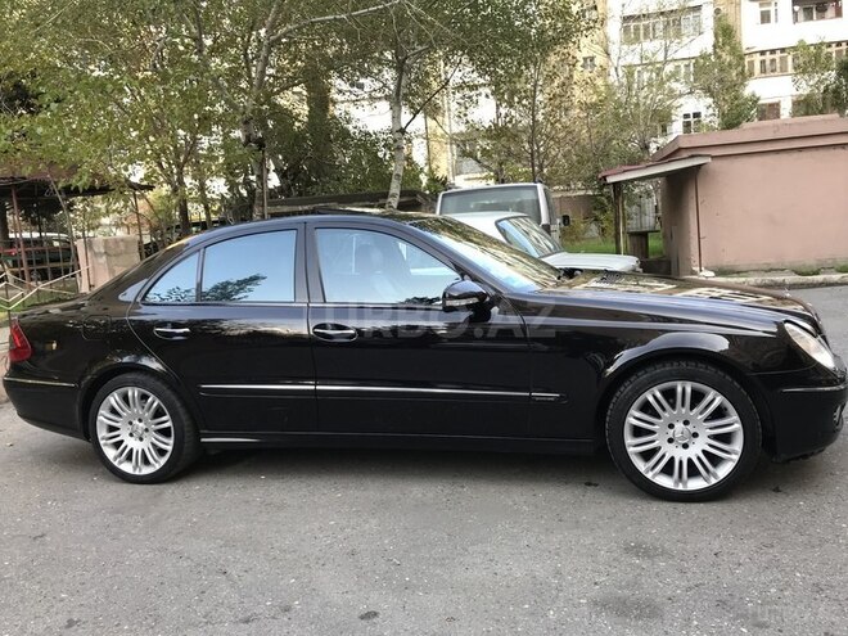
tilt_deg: -6.1
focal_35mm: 28
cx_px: 424
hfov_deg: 63.4
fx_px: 686
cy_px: 318
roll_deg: +4.8
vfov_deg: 49.7
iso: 20
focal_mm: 3.99
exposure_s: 1/104
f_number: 1.8
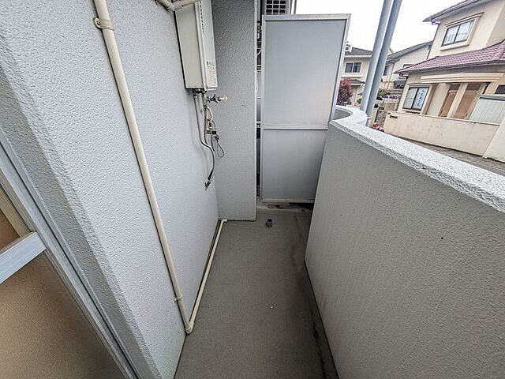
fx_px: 204
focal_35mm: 14
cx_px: 252
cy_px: 190
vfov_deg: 85.7
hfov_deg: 102.1
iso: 49
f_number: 2.2
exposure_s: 1/517
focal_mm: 1.83
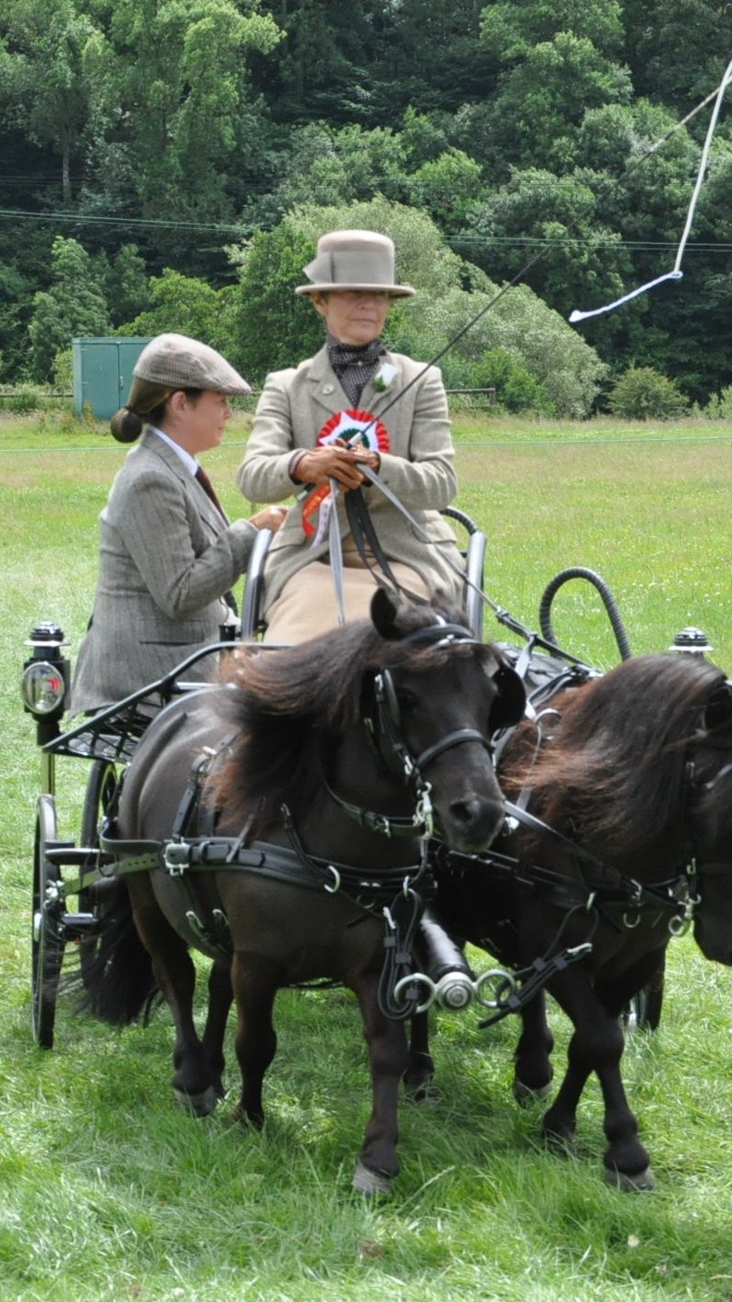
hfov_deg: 13.1
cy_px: 648
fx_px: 3176
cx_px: 407
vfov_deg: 23.2
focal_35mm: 92
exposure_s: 1/2000
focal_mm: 58
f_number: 9
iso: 1600
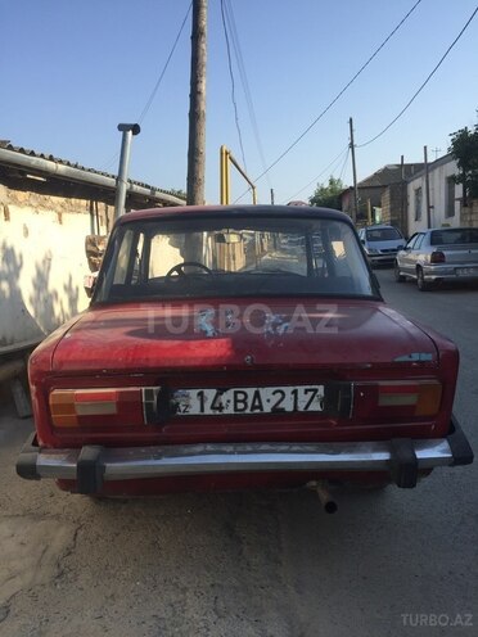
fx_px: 534
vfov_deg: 61.7
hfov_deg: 48.2
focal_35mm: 29
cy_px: 318
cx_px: 239
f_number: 2.2
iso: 32
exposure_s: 1/1319
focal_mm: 4.15
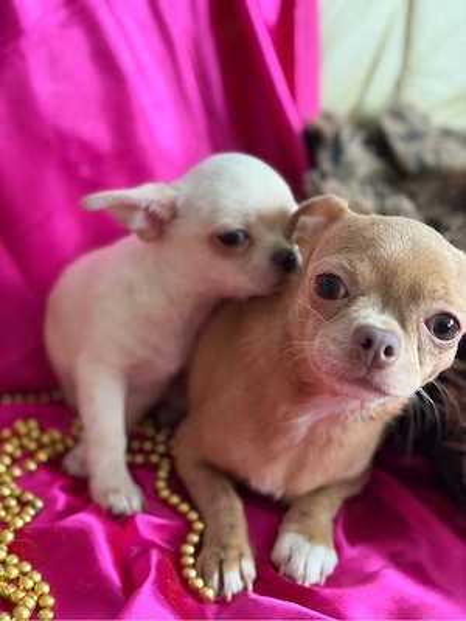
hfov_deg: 30.3
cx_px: 233
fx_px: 862
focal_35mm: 48
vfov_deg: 39.7
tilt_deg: -19.5
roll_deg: -3.1
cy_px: 310
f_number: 1.78
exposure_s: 1/60
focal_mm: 6.76
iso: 250
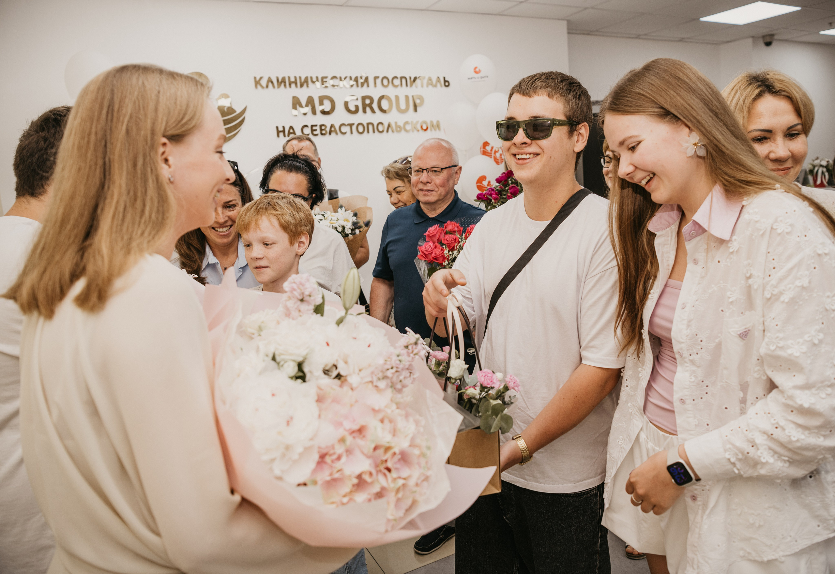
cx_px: 439
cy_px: 281
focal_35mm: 25
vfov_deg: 52.2
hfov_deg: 70.9
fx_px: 585
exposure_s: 1/160
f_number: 4
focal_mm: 24
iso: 320
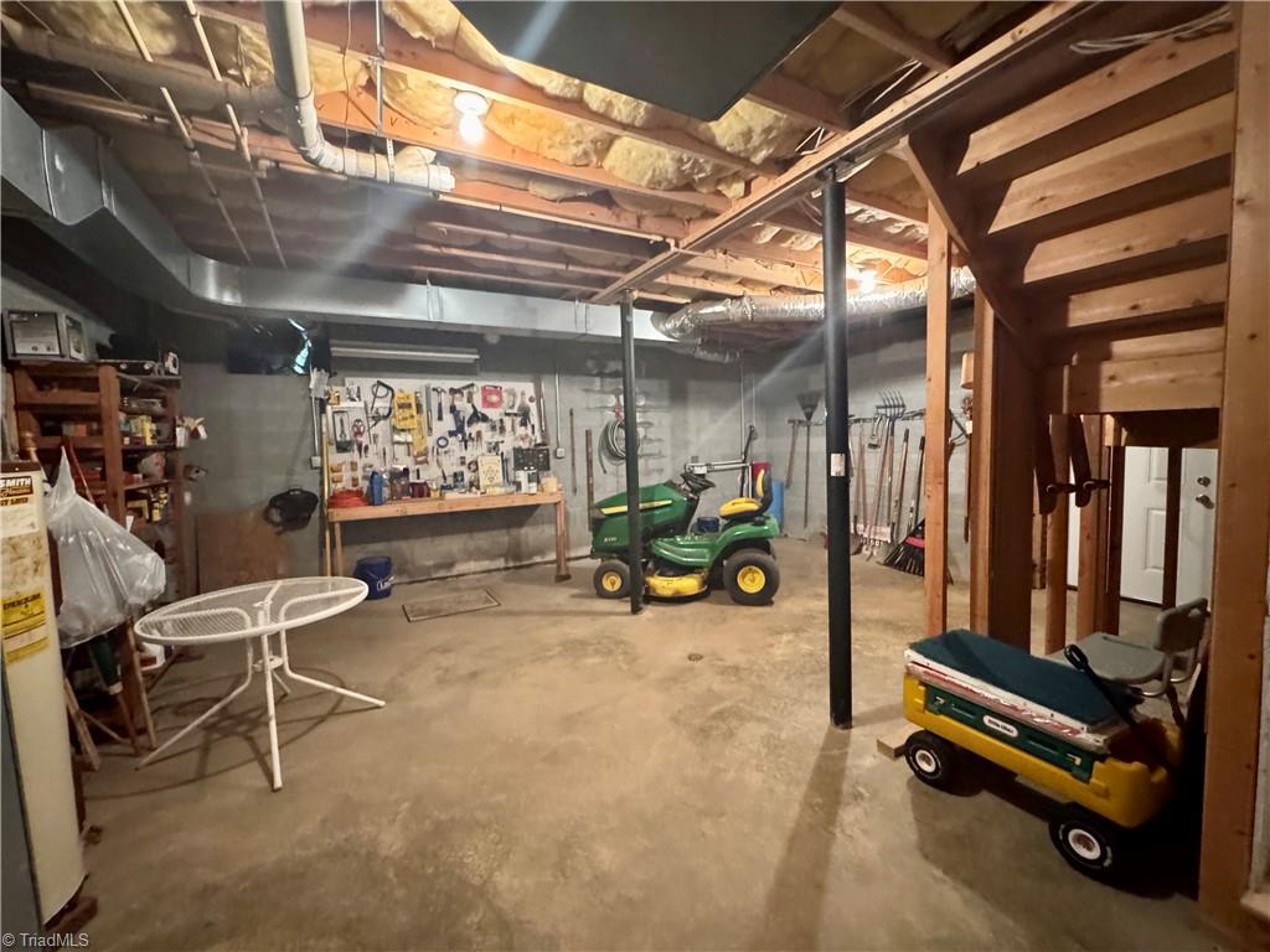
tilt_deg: -4.0
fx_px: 514
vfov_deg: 85.7
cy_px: 476
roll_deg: +1.1
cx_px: 635
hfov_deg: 102.1
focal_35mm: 14
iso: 1250
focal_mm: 2.22
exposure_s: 1/40
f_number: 2.2
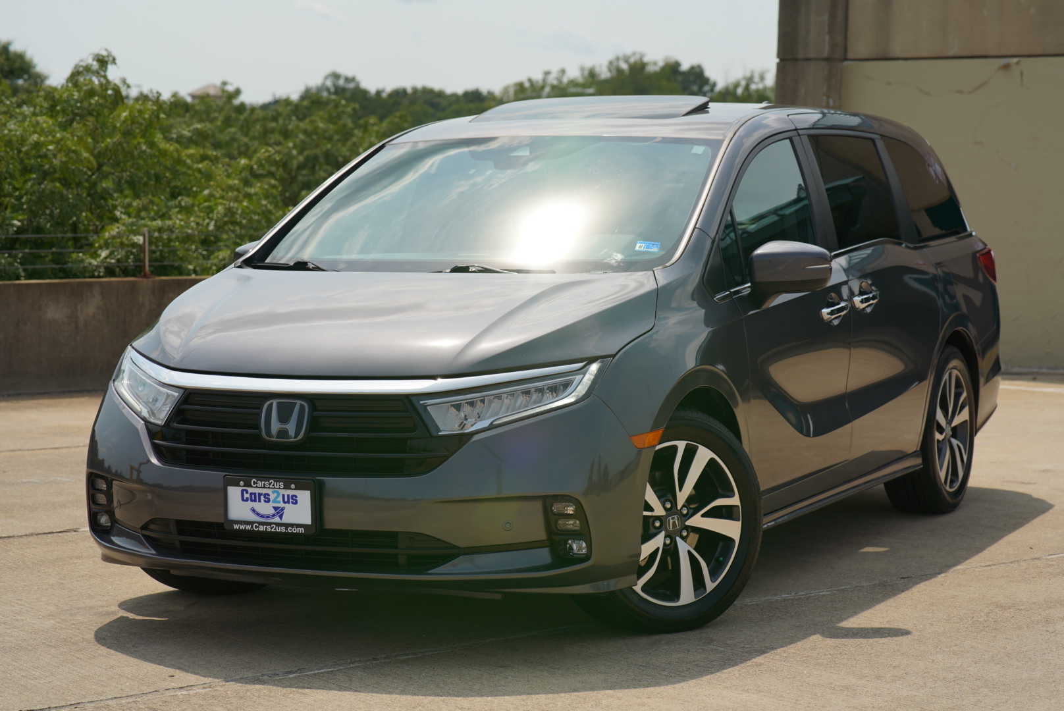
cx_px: 532
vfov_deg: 16.1
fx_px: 2514
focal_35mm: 85
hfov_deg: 23.9
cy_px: 356
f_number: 4.5
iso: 100
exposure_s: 1/800
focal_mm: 85
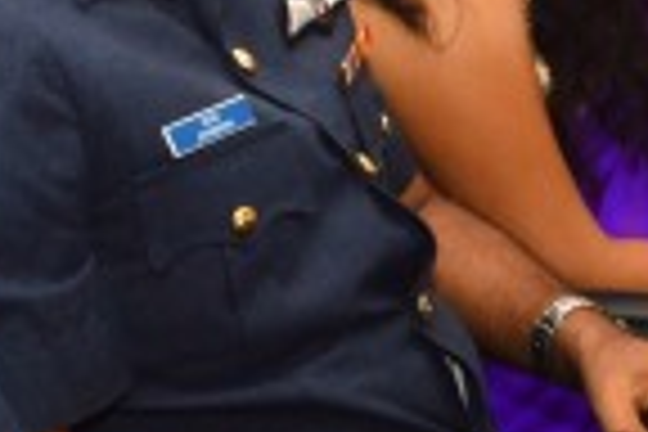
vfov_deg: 8.8
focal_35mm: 156
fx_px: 2809
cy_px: 22
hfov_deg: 13.1
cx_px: 130
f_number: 5
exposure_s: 1/100
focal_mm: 25
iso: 400
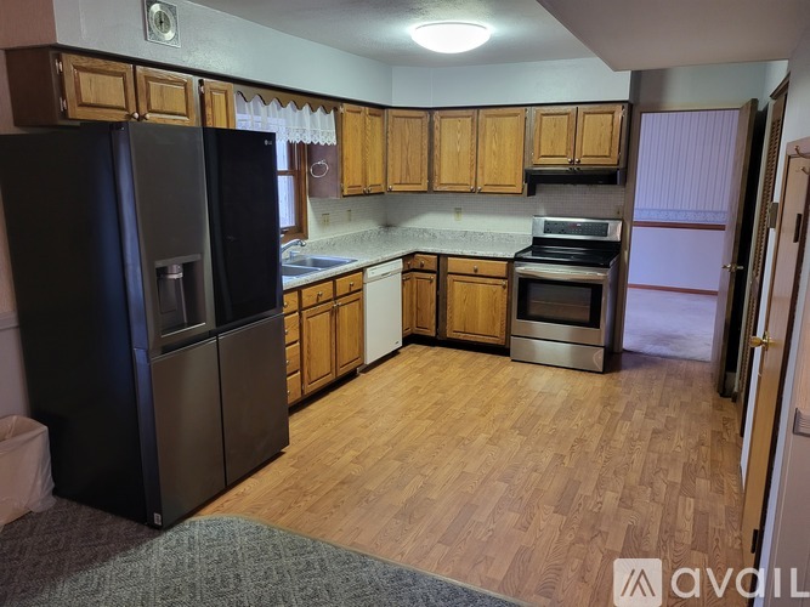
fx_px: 608
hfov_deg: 67.3
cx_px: 405
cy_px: 304
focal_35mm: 26
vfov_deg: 53.0
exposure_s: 1/40
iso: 400
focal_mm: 5.4
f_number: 1.8
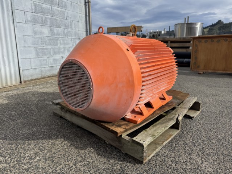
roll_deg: +0.1
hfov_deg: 71.6
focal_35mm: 24
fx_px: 161
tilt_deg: -12.9
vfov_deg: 56.8
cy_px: 87
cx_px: 116
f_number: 1.78
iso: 80
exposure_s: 1/4049
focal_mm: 6.76
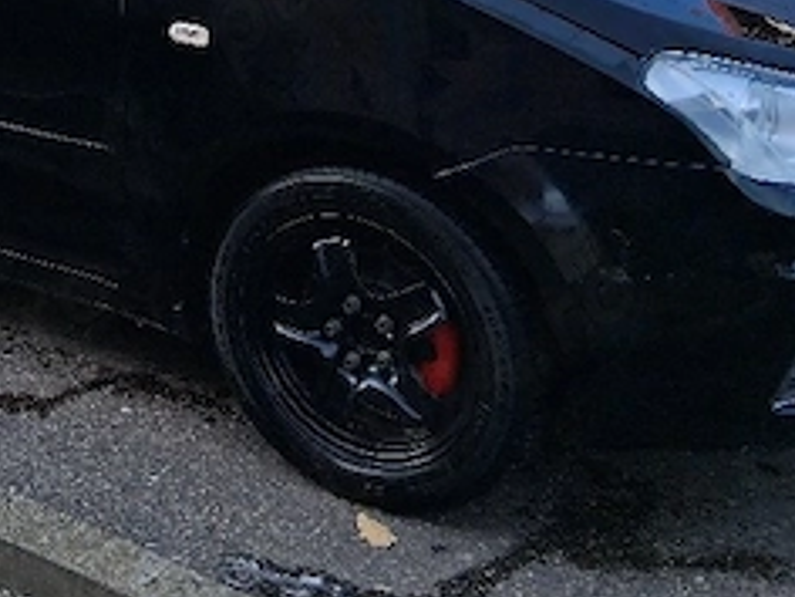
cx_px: 30
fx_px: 1516
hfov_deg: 27.9
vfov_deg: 21.0
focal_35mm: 66
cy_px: -88
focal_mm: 3.98
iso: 25
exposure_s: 1/208
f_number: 1.8
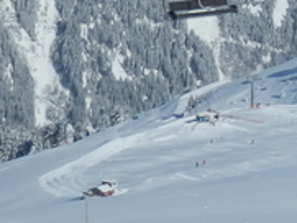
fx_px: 2181
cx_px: 804
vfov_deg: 5.6
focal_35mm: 254
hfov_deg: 7.1
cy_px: -316
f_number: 10.8
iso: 80
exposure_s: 1/250
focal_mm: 8
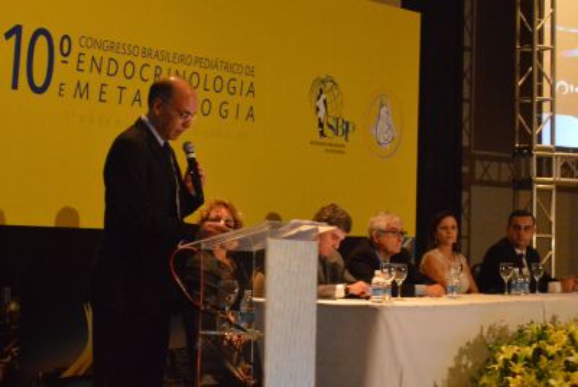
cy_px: 194
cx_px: 289
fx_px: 1085
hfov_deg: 29.8
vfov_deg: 20.2
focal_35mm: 68
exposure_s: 1/30
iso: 6400
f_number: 5.3
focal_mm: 45
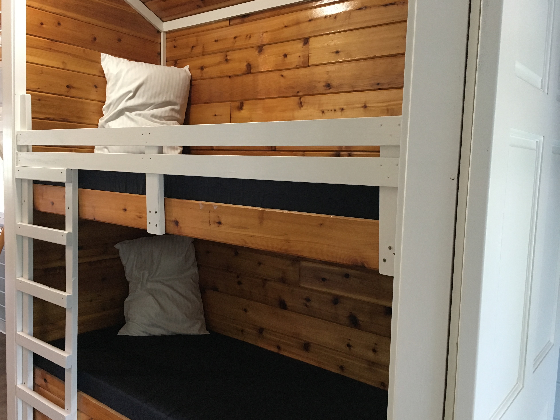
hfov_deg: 61.7
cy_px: 210
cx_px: 280
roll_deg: -3.3
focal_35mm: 29
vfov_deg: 48.2
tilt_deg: -5.4
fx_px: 469
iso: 160
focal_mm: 4.15
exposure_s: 1/30
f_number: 2.2
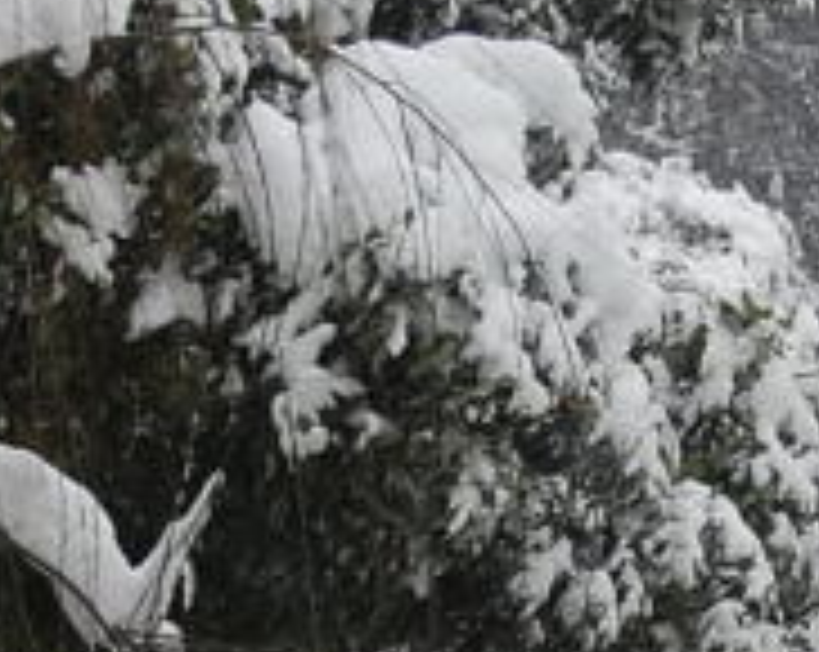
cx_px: 554
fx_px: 6002
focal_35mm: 248
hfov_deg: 7.8
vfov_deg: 6.2
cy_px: 836
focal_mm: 40
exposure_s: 1/80
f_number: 5
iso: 400
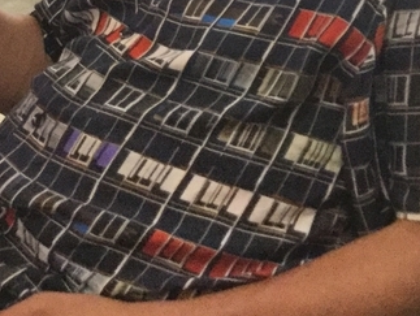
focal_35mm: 115
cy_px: -215
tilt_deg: -14.9
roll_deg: -4.5
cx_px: 86
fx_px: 1397
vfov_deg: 12.1
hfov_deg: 17.0
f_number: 2.4
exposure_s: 1/30
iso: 200
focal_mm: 3.3
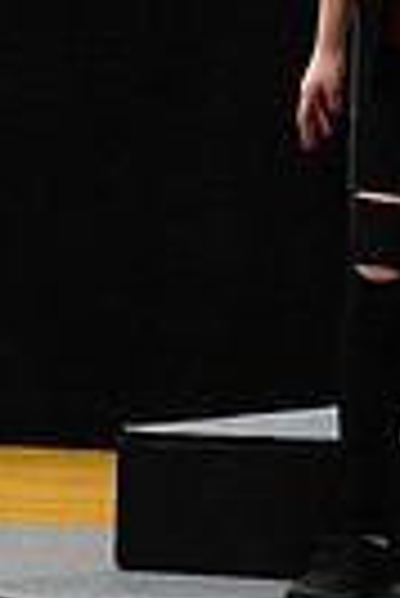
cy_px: -70
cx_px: -796
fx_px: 7613
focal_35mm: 458
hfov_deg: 3.0
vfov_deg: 4.5
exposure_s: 1/125
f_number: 5.6
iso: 8000
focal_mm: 70
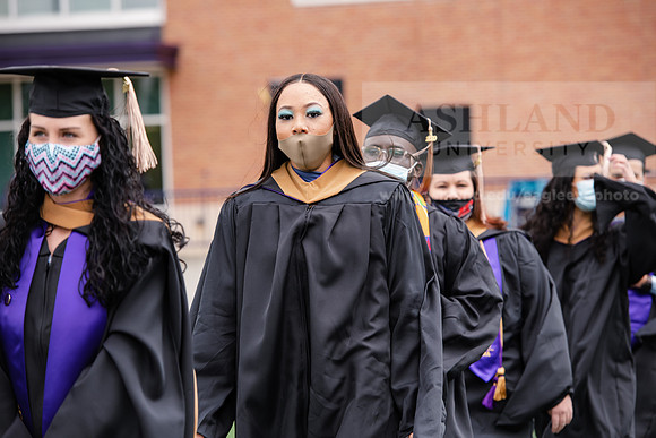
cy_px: 219
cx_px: 328
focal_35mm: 155
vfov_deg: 8.9
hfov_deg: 13.2
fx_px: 2825
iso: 500
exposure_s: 1/640
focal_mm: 155
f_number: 5
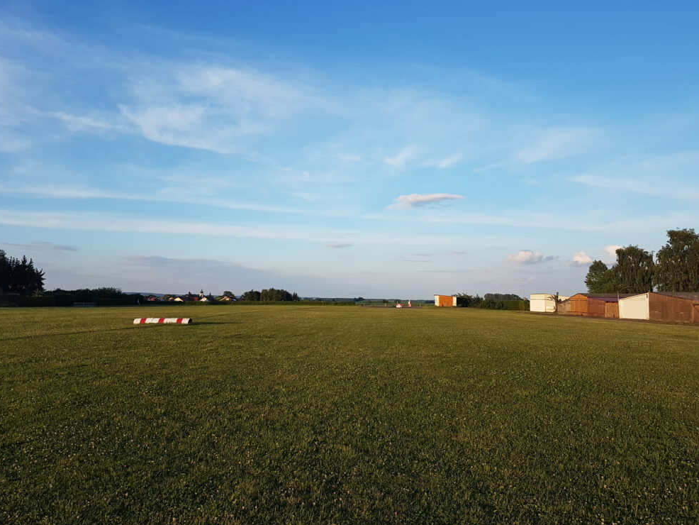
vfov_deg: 51.4
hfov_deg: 65.3
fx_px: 545
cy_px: 255
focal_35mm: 27
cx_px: 354
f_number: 1.7
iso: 40
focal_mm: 4.2
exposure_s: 1/896
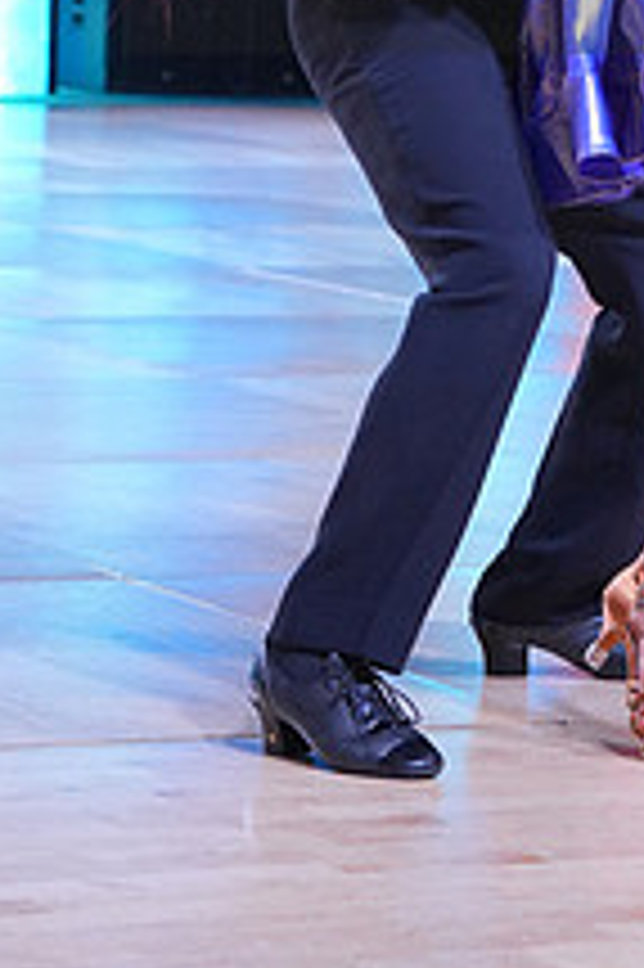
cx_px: 745
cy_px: -95
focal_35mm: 189
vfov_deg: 10.8
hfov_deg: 7.2
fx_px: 5079
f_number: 5.6
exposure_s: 1/400
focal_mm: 70
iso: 2000
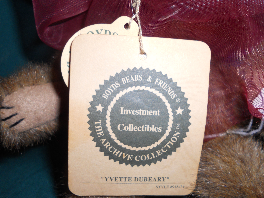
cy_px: 99
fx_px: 244
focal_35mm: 32
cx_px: 132
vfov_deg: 44.2
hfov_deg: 56.8
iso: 80
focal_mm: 5.8
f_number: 8.8
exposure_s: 1/25
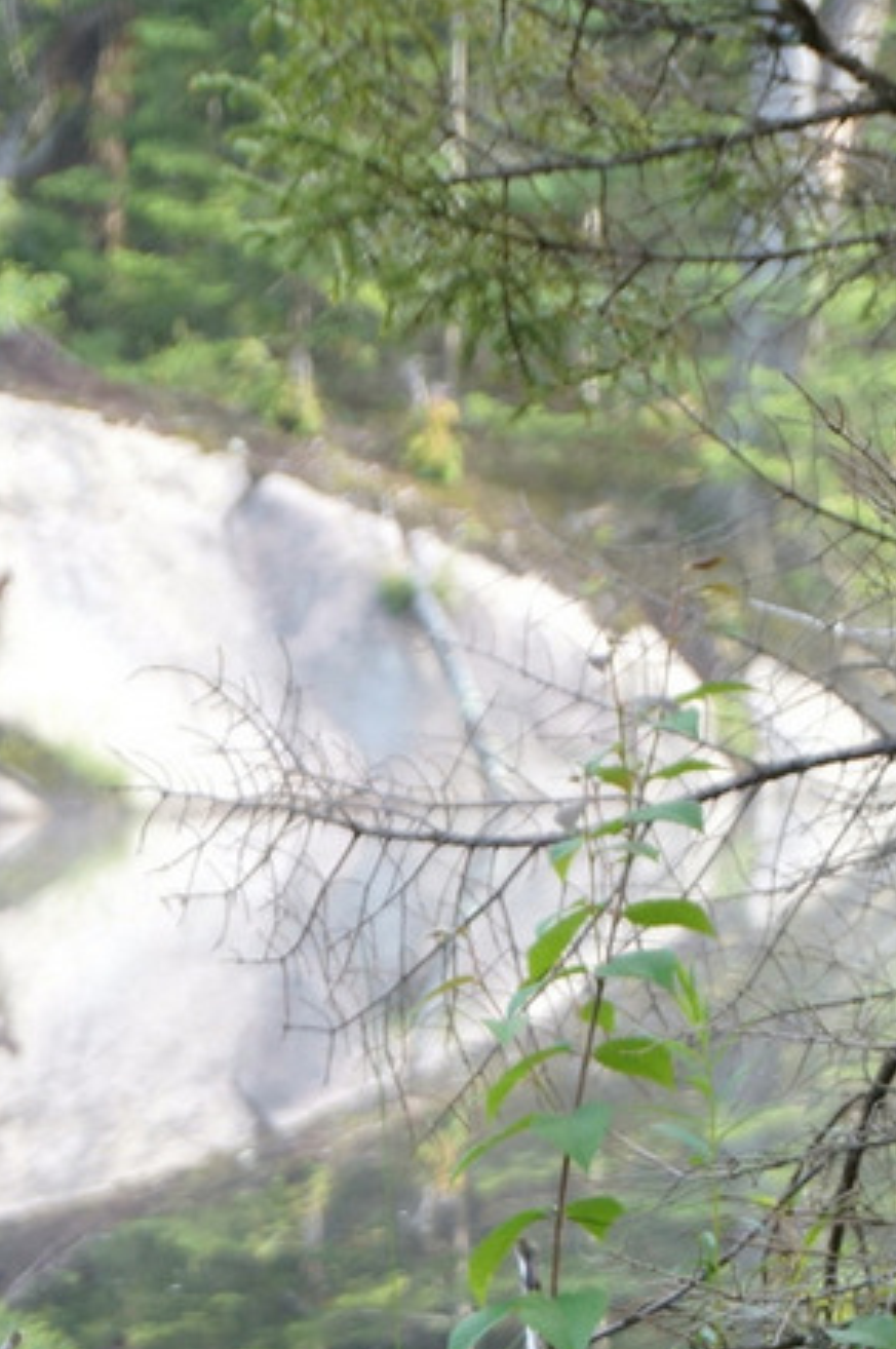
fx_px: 7755
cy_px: 1685
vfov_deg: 9.8
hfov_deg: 6.6
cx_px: 152
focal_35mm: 207
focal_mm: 55
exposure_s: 1/100
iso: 400
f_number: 5.6
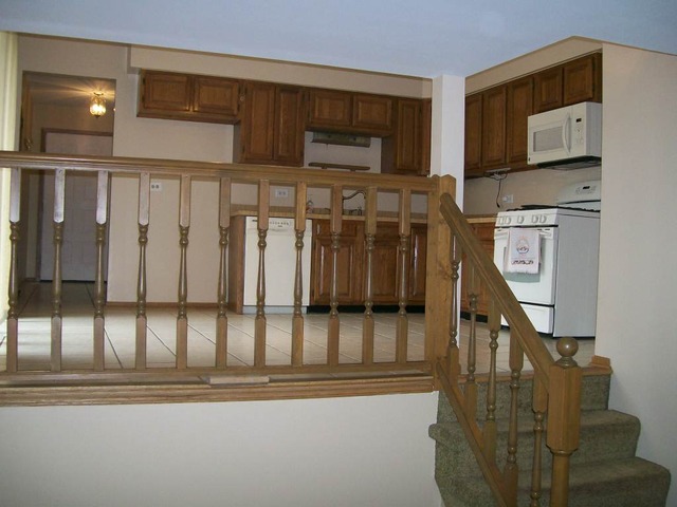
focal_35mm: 36
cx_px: 338
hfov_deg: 51.4
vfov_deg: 39.7
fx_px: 704
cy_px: 254
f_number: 2.7
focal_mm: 6
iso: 140
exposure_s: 1/64
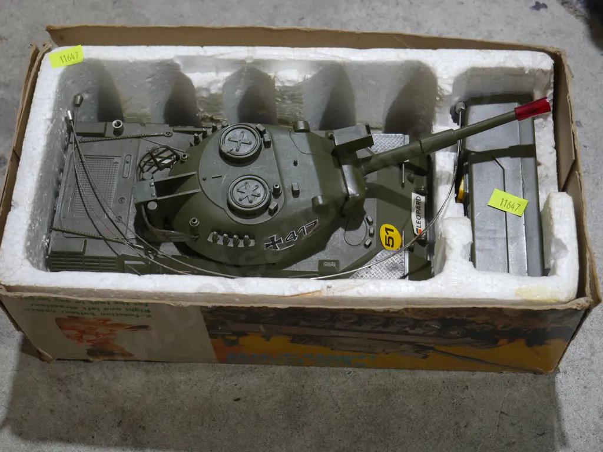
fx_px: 976
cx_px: 302
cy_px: 226
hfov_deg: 34.3
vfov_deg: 26.1
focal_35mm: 56
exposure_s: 1/60
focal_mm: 28
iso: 400
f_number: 5.3
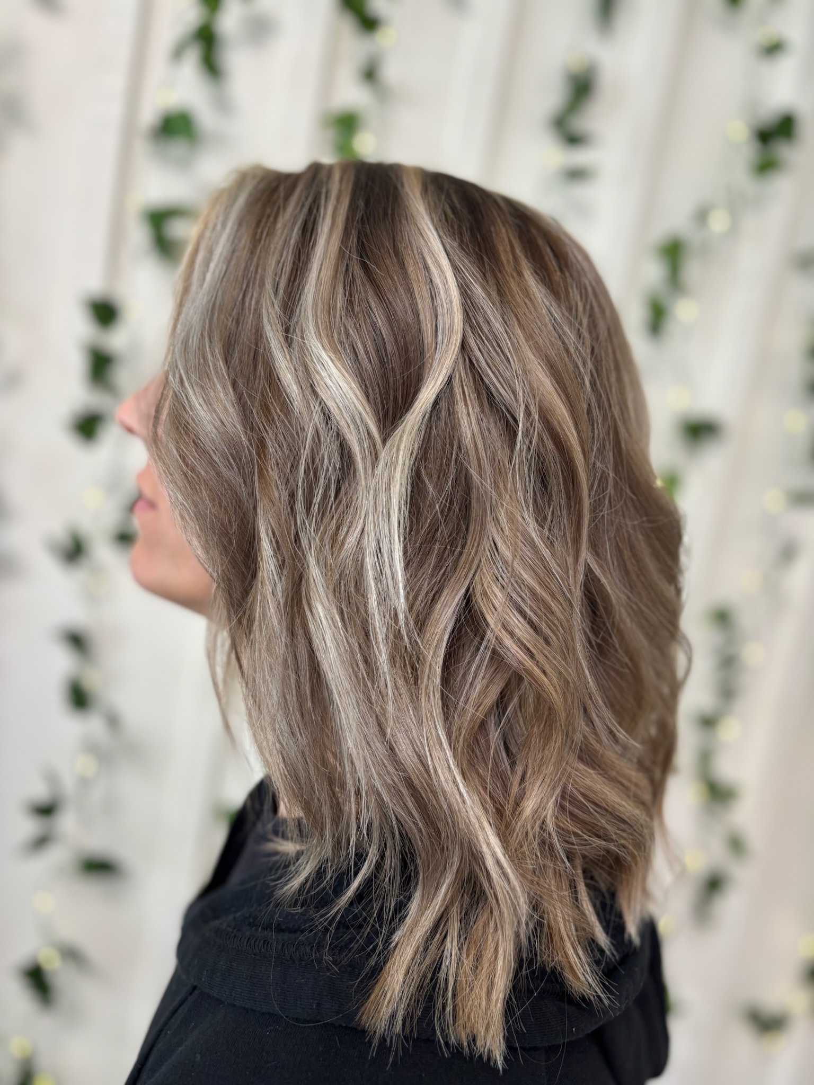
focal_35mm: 26
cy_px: 542
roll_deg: -11.1
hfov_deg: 53.1
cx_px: 407
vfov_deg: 67.3
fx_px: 815
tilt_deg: -9.2
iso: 80
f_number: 1.6
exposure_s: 1/61
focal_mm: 5.96
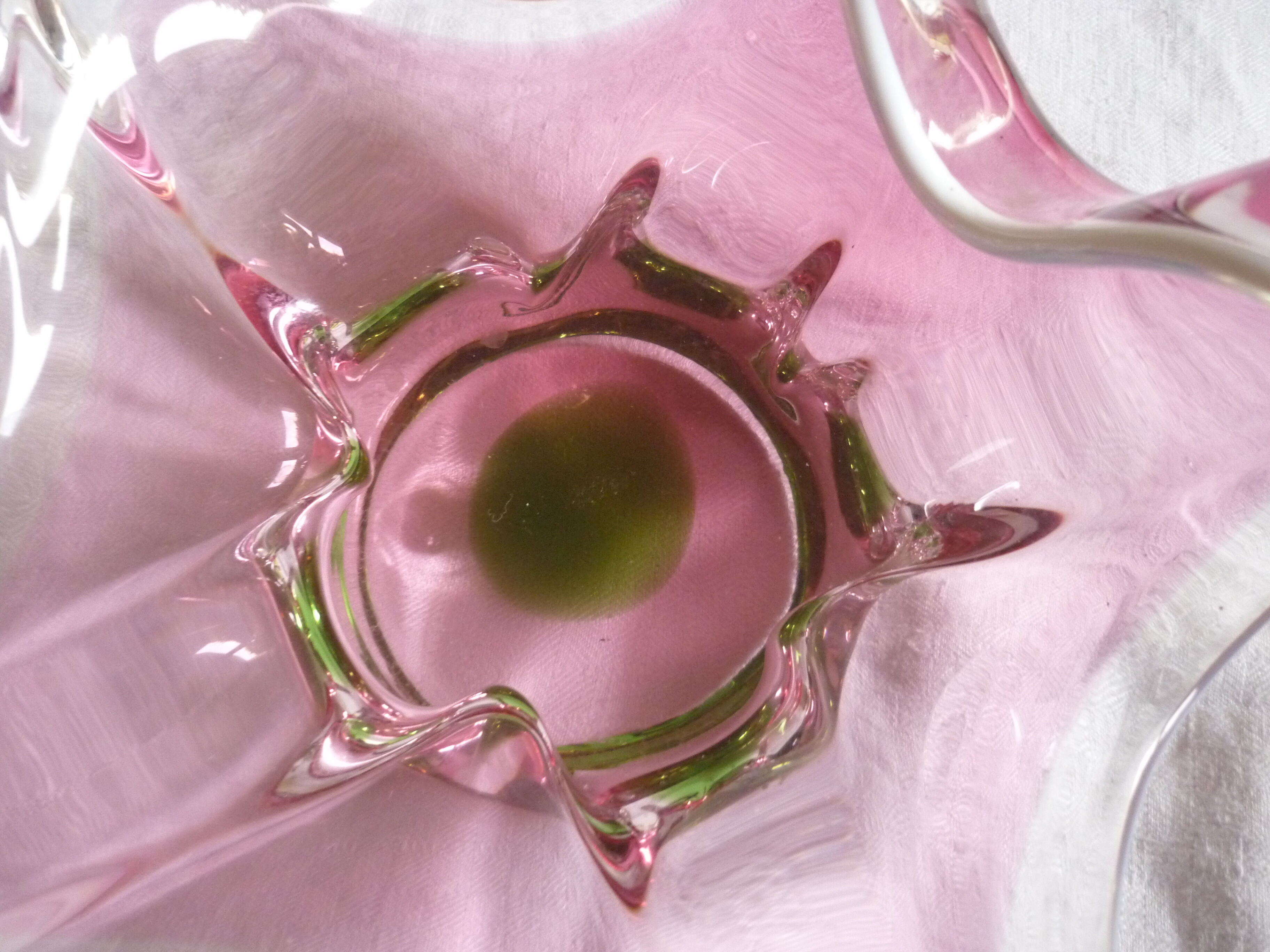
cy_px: 476
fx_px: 1211
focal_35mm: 33
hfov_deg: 55.4
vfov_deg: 42.9
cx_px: 635
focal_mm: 5.5
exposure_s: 1/25
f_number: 2.8
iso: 400
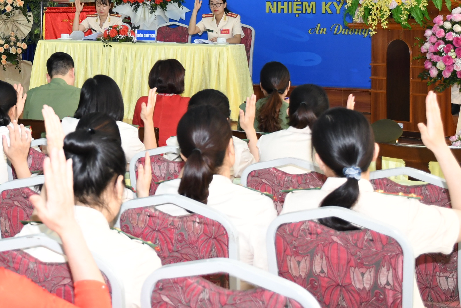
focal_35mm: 82
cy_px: -15
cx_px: 58
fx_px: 1050
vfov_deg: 16.3
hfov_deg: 24.2
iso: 800
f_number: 3.8
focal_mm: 26
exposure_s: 1/200
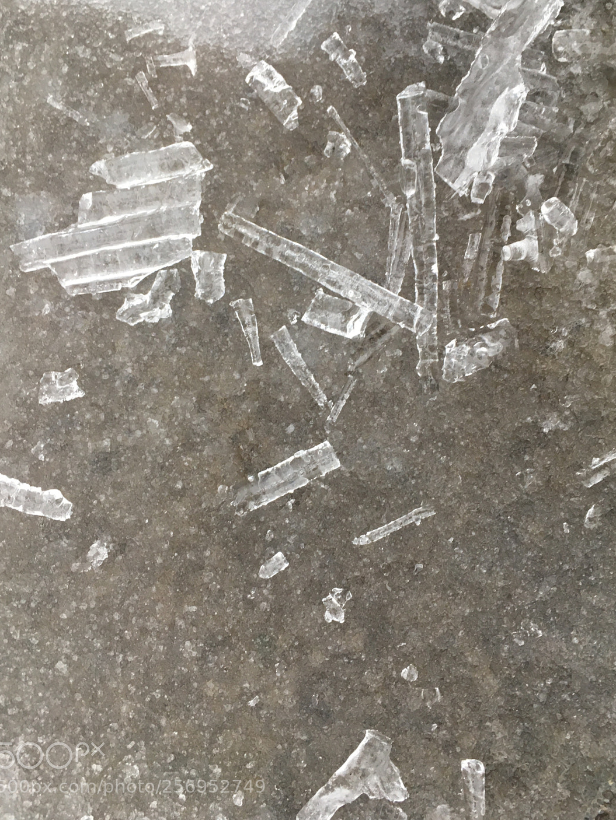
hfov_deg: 43.0
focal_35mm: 33
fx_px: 783
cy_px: 366
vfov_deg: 55.2
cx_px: 310
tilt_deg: -85.0
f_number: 2.2
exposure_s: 1/30
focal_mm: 4.15
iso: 64
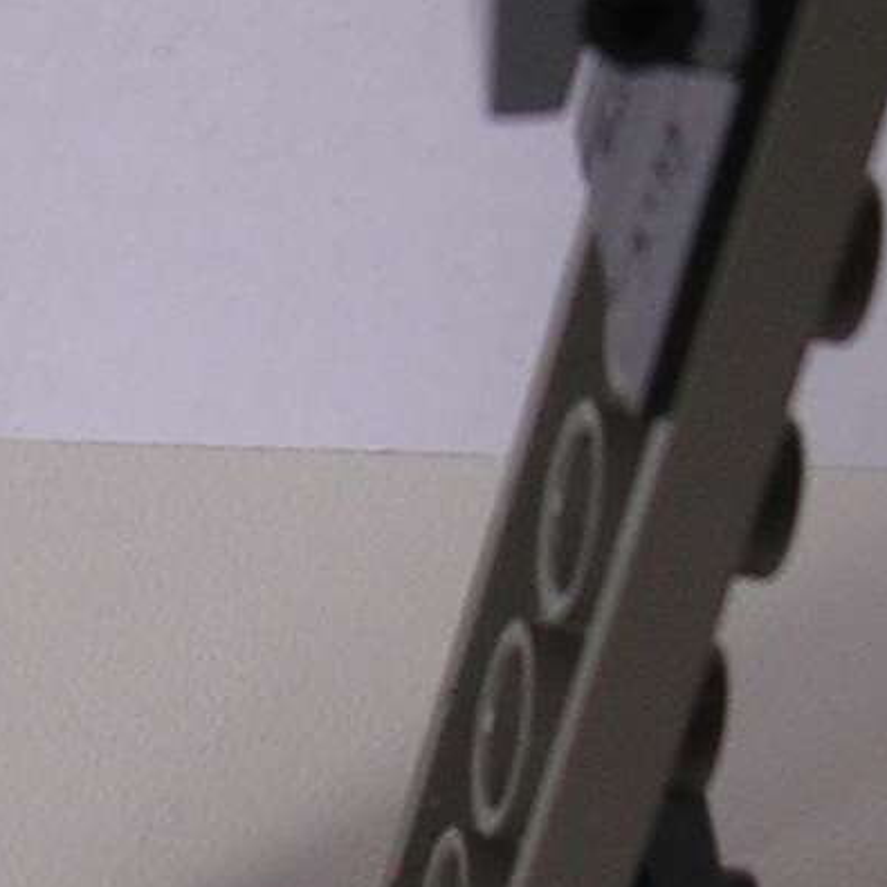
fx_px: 5044
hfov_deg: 10.0
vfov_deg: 10.0
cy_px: 588
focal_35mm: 174
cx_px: 81
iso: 100
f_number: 2.8
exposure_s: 1/33.2
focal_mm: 5.8
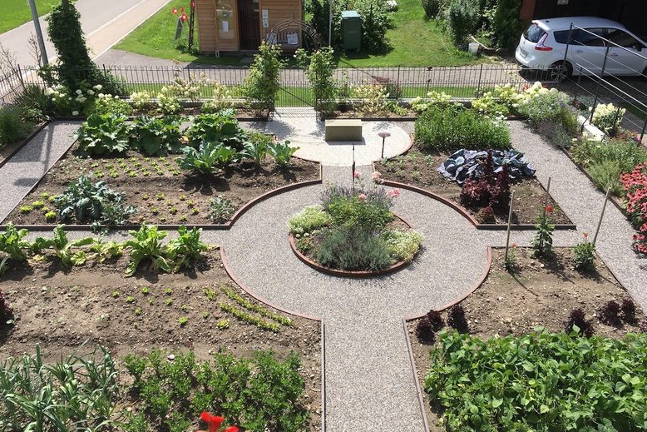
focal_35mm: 31
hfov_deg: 60.3
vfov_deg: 42.2
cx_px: 322
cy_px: 184
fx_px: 557
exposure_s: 1/1923
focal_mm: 4.15
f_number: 2.2
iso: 25
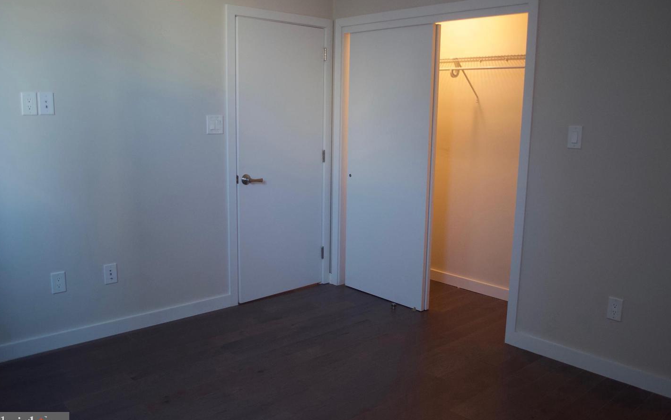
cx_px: 336
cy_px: 210
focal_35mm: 31
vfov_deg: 40.6
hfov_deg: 61.2
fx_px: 567
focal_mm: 20
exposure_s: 1/50
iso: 800
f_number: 3.8
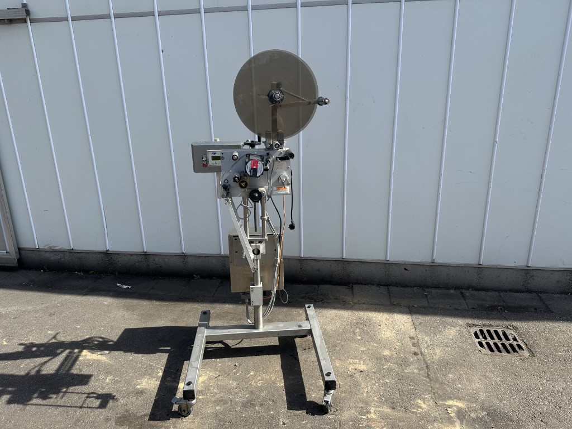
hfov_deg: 71.6
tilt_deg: -14.7
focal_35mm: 24
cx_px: 286
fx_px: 397
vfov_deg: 56.8
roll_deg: +1.1
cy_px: 214
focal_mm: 6.86
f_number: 1.78
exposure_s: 1/2070
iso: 80
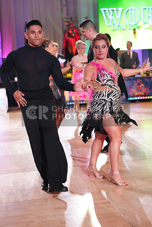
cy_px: 114
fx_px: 443
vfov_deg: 28.8
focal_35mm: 70
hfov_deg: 19.5
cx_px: 76
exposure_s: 1/500
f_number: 2.8
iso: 2000
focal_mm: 70
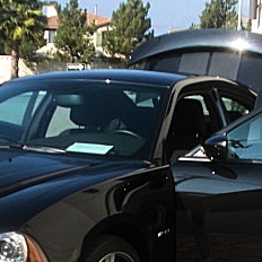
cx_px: 76
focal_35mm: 105
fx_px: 899
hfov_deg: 16.5
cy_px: 232
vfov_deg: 16.4
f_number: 3.1
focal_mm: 7.6
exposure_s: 1/400
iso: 50
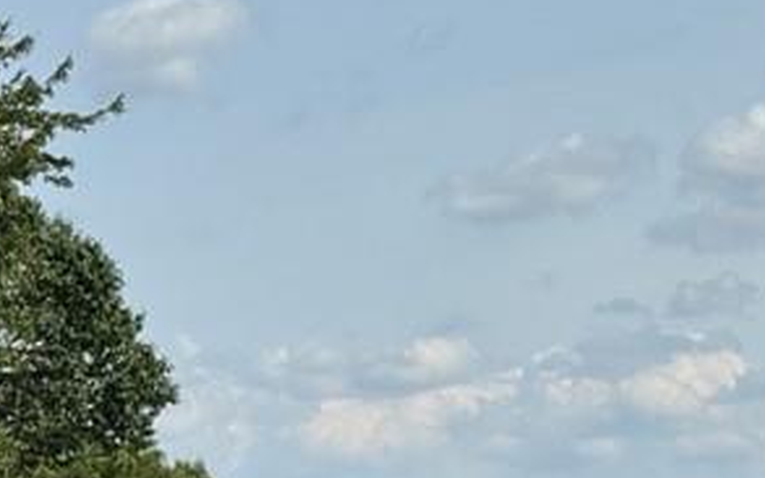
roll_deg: +0.9
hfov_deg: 11.7
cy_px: 614
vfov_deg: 7.3
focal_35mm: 178
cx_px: 760
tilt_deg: -0.4
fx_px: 3710
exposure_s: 1/5848
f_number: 1.78
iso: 64
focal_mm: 6.76
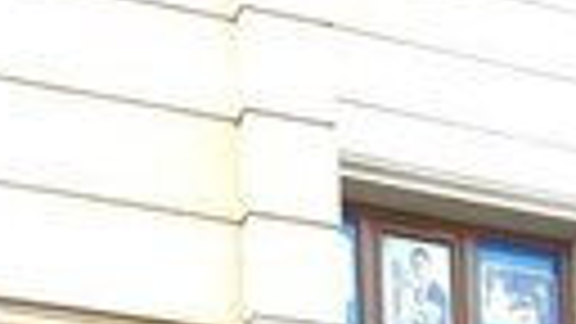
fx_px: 1863
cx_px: 630
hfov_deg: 17.0
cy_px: 1022
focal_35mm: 122
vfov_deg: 8.2
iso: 40
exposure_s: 1/50
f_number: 2.2
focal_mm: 4.15
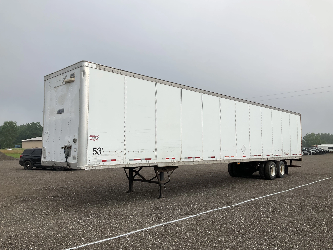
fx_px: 279
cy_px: 125
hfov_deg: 61.7
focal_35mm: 29
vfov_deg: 48.2
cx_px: 166
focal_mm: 3
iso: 25
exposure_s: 1/2538
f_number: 1.8
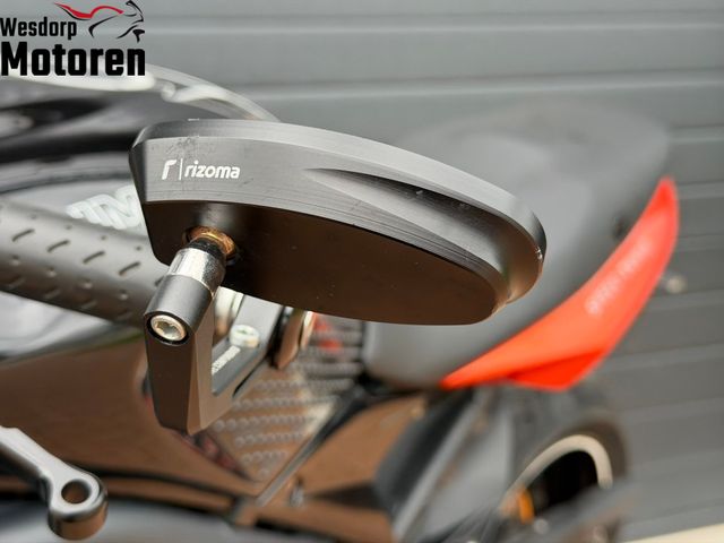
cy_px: 272
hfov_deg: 39.7
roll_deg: +5.5
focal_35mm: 48
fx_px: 1004
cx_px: 362
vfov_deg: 30.3
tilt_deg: -5.4
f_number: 1.78
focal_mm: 6.76
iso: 64
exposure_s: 1/264
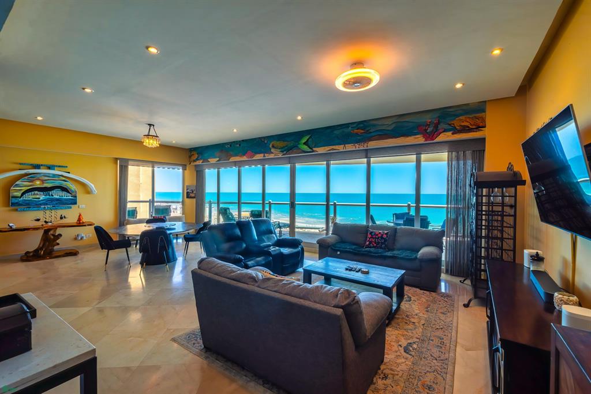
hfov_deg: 104.3
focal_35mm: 14
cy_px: 197
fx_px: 230
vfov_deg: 81.2
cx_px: 296
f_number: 9.5
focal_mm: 14
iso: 400
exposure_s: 1/350
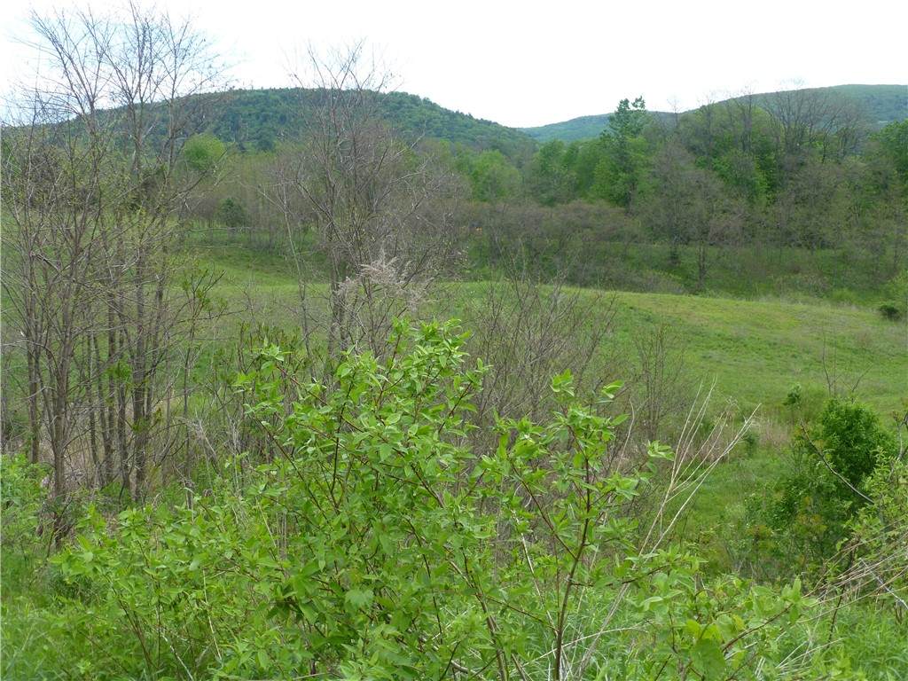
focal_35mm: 47
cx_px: 454
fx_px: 1233
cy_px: 340
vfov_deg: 30.9
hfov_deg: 40.4
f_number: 4.2
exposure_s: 1/320
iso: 100
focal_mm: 8.5
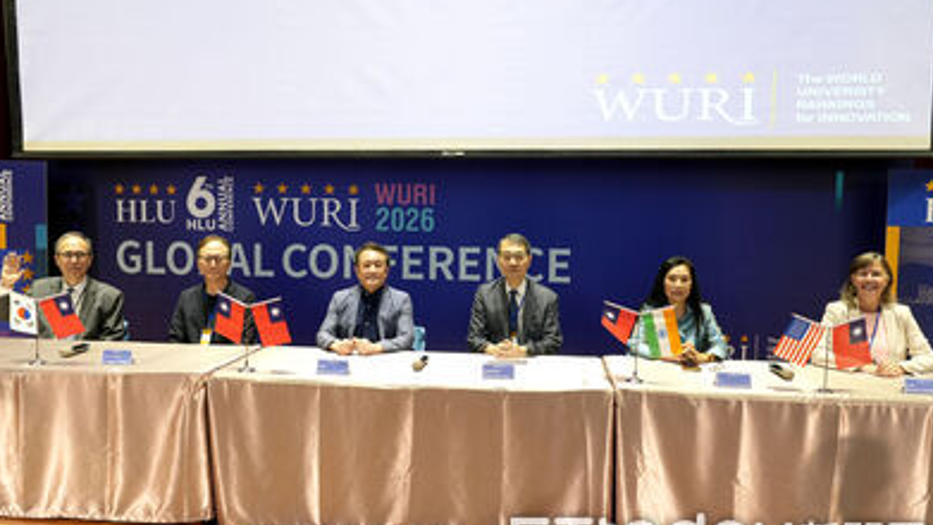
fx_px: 742
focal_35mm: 30
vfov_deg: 38.9
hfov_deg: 64.3
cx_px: 468
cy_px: 268
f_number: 4
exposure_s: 1/50
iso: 500
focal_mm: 28
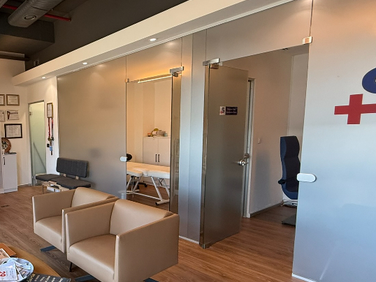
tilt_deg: -5.2
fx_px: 283
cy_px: 162
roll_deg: +1.5
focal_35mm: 26
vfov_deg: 52.9
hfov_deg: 59.7
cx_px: 55
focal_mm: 2.22
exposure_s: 1/99
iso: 200
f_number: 2.2
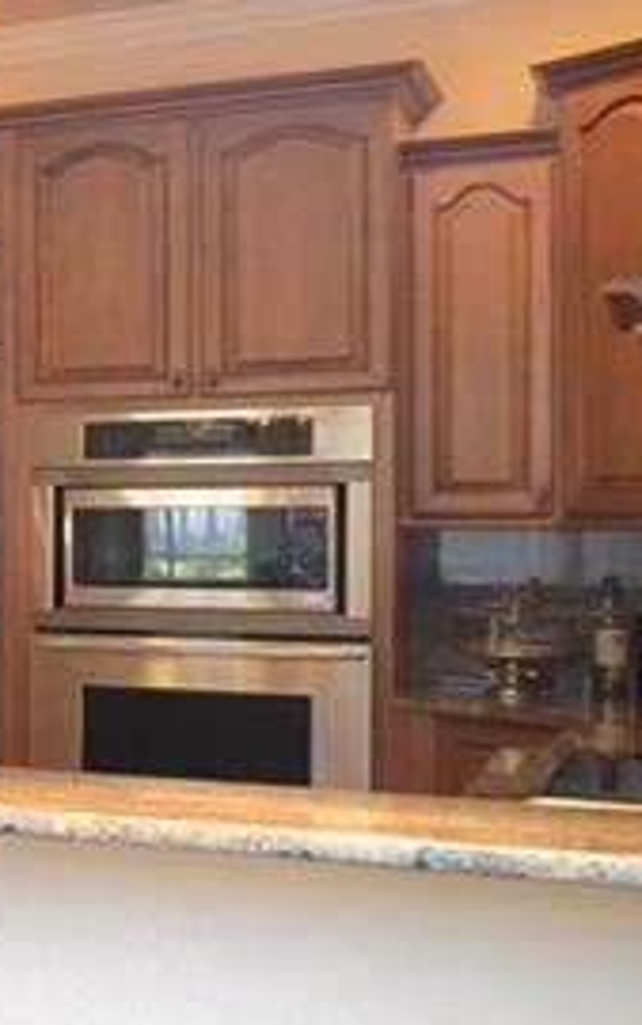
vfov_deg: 25.5
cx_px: -1273
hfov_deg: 10.9
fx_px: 2265
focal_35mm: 81
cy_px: 587
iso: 320
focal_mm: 14
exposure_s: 1/10
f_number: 6.3
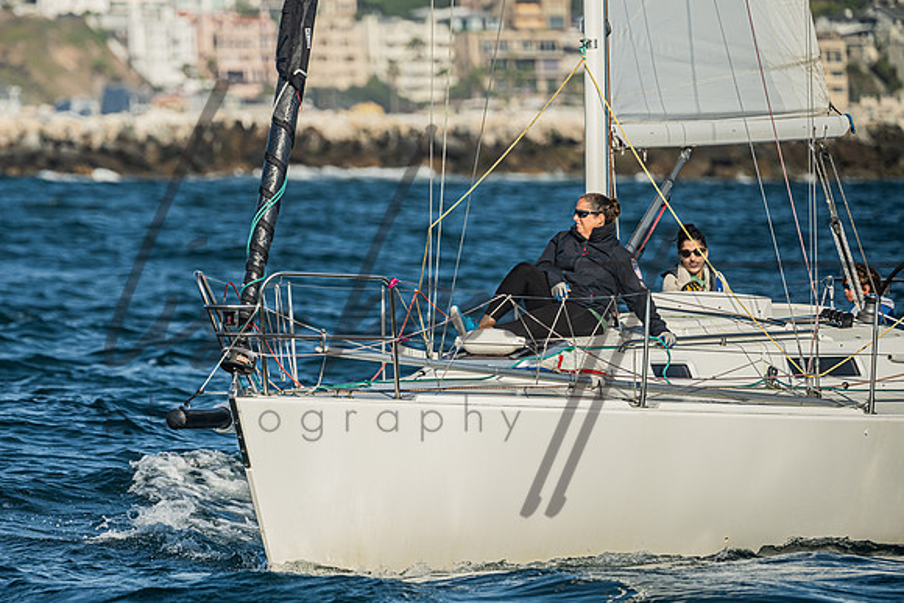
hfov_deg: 5.2
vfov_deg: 3.5
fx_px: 9989
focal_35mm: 398
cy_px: 300
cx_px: 286
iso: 400
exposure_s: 1/4000
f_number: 5.6
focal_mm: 290
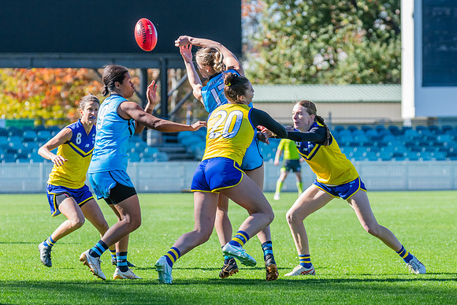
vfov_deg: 4.5
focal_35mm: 308
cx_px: 210
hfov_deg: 6.7
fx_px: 3915
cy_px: 173
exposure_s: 1/1250
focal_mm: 220
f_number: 6.3
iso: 800
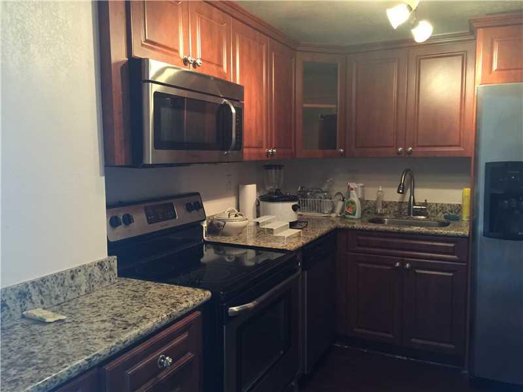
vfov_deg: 48.2
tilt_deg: -5.3
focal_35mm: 29
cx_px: 262
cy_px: 196
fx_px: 438
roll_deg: -1.5
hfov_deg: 61.7
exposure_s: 1/15
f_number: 2.2
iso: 125
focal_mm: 4.15
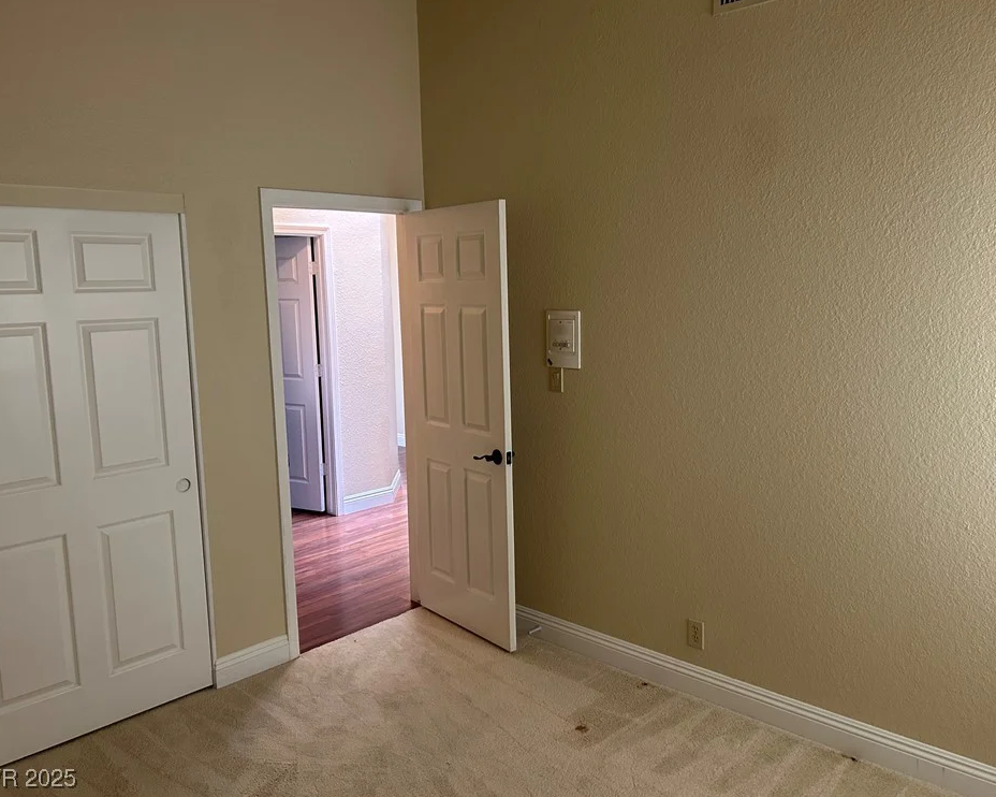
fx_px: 825
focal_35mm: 28
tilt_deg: -7.1
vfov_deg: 51.5
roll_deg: +1.2
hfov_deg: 62.2
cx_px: 517
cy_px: 390
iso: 200
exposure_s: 1/60
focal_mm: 5.7
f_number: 1.5
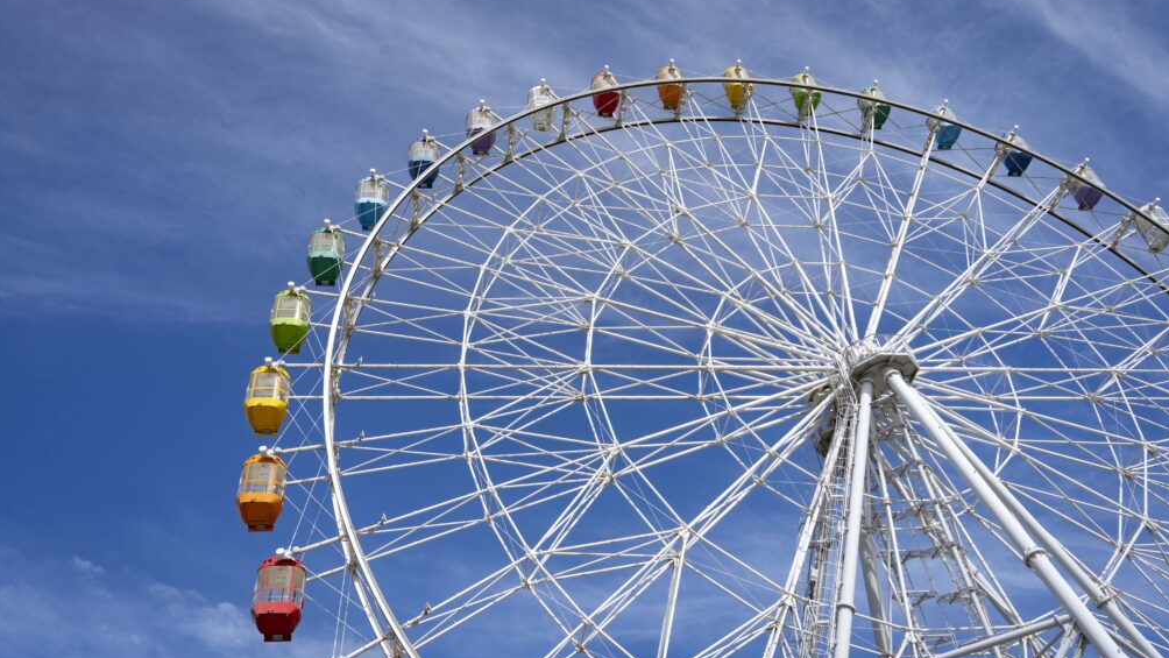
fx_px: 961
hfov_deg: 62.6
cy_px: 287
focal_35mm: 31
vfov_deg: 37.7
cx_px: 575
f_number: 10
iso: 100
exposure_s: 1/250
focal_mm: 29
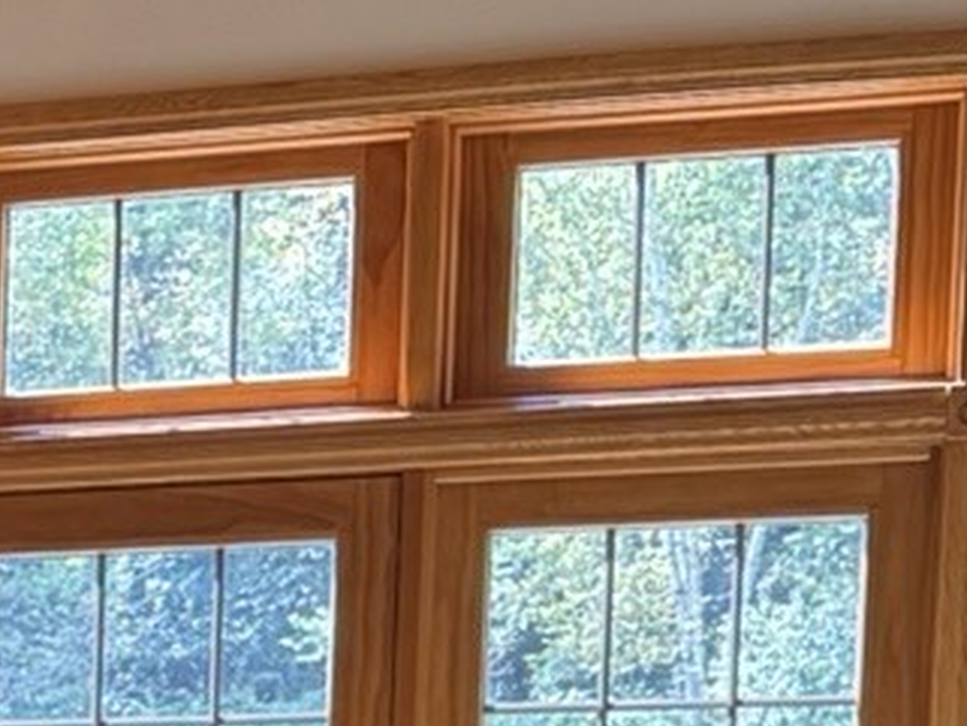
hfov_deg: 11.8
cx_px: -828
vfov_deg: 9.1
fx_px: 4276
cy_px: 1464
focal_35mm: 153
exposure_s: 1/120
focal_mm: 6.76
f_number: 1.78
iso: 200
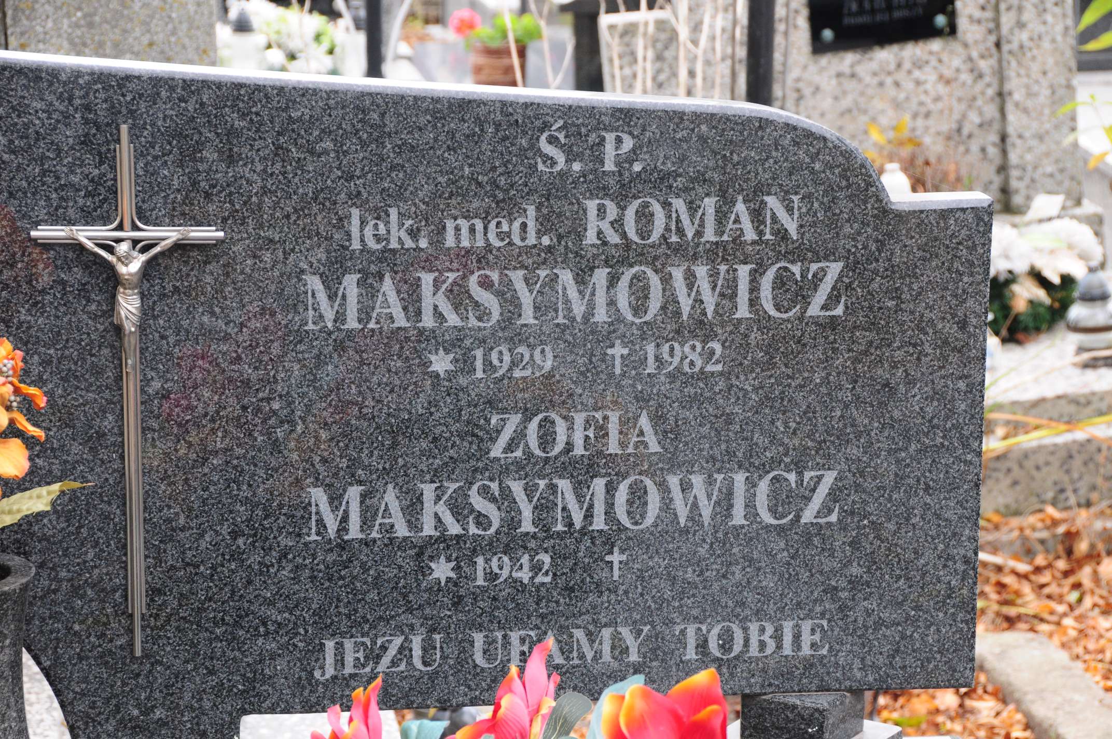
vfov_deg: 14.0
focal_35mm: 98
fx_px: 3008
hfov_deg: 20.9
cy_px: 370
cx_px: 556
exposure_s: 1/200
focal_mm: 65
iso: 500
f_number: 7.1
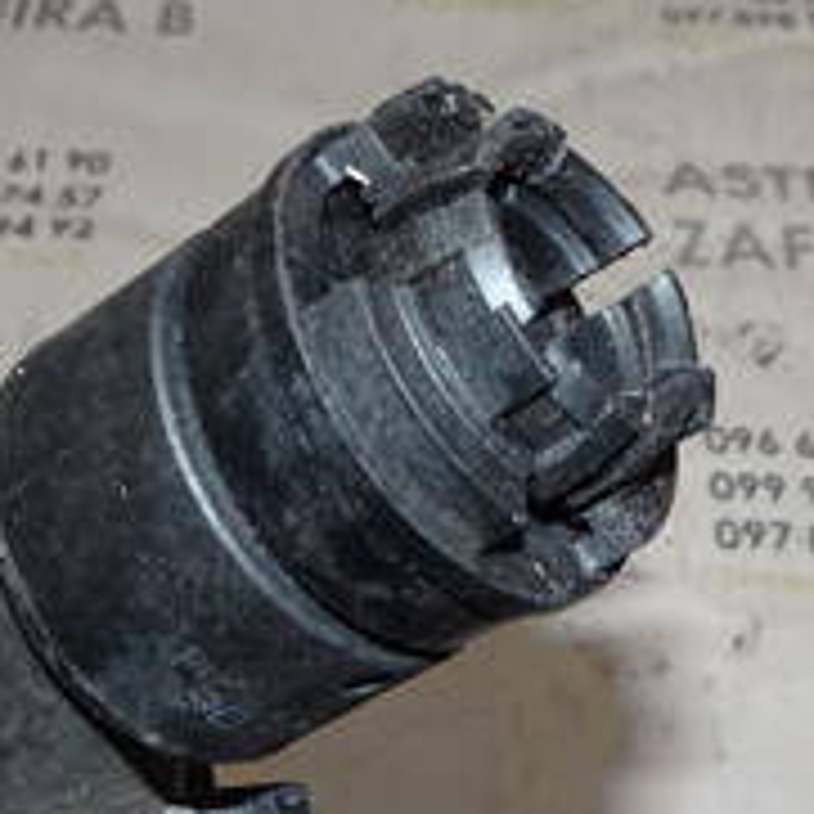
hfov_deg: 23.0
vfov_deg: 22.8
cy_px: 196
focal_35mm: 75
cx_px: 495
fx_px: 1995
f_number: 3.5
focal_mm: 4.1
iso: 125
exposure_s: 1/30
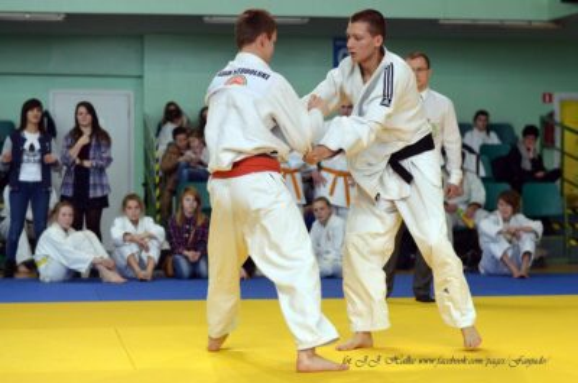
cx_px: 289
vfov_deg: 18.1
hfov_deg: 27.0
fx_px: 1202
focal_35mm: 75
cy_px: 192
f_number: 2.5
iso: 1000
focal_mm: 50
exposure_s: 1/1250
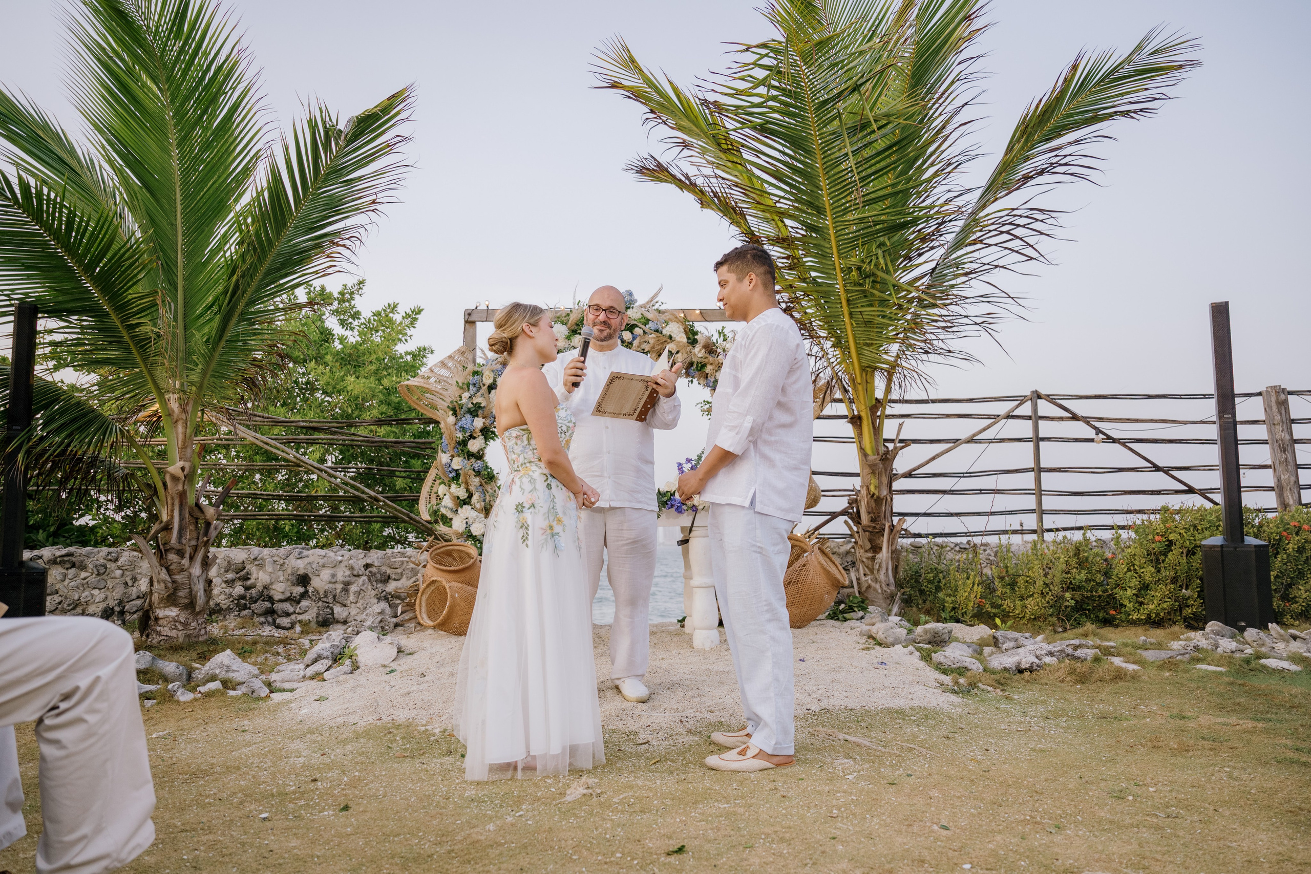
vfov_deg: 50.5
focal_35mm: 25
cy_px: 437
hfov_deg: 70.5
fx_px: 927
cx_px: 656
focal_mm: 24
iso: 250
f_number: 2.8
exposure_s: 1/200
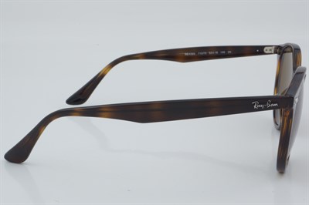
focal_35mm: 75
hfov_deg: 27.0
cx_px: 154
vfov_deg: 18.2
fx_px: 643
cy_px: 102
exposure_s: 1/4
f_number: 29
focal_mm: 50
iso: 100
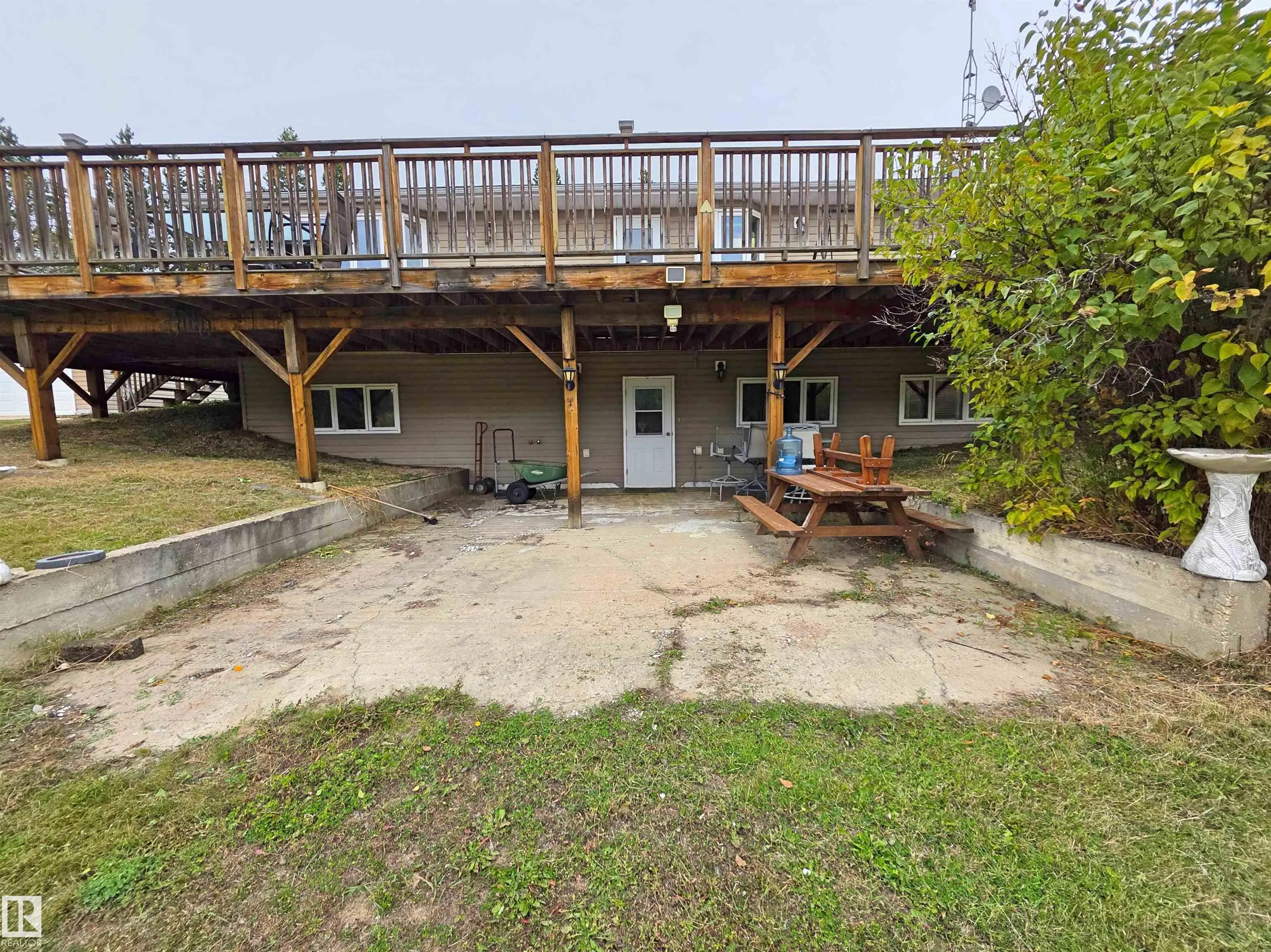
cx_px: 636
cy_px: 476
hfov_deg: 106.2
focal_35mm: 13
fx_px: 477
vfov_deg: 89.9
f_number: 1.9
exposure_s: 1/965
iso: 40
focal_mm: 2.2
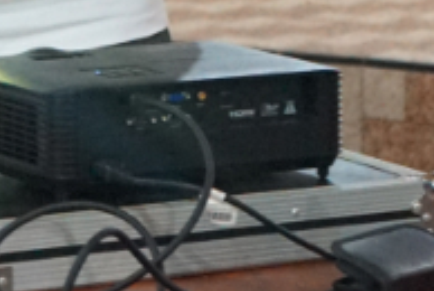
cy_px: -316
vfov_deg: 4.2
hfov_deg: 6.4
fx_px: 3876
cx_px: 215
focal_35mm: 321
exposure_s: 1/80
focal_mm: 52
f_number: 5
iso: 6400
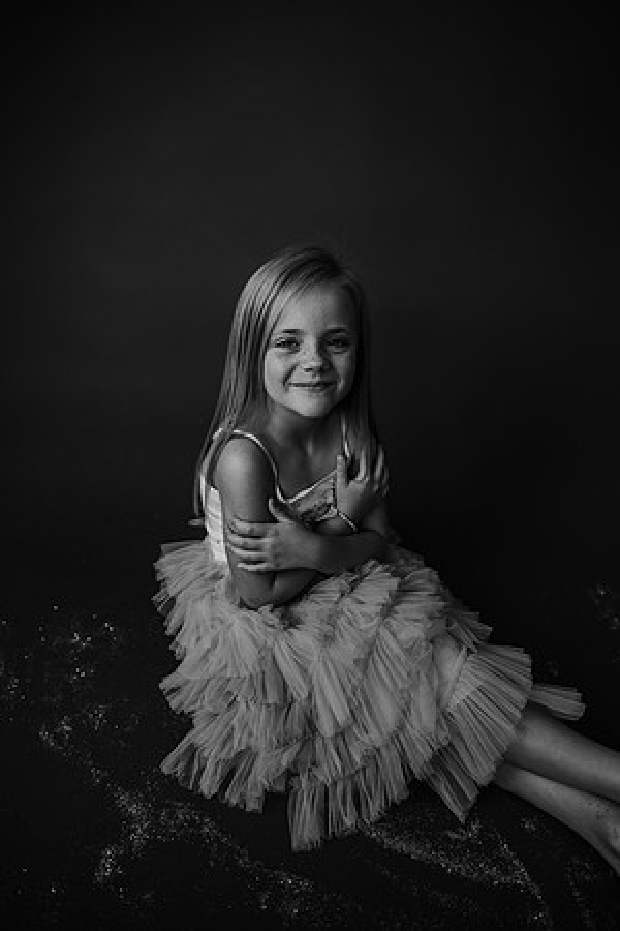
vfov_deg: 73.7
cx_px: 310
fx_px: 620
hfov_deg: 53.1
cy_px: 466
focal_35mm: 24
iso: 100
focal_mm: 24
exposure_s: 1/160
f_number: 2.8
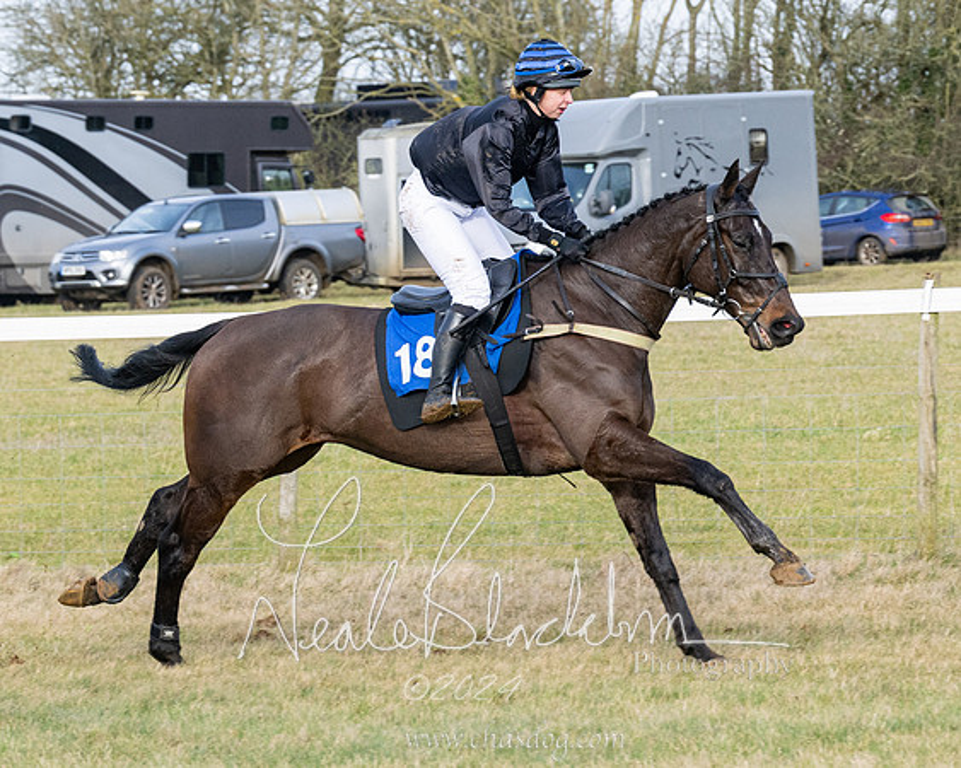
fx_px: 6546
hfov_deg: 8.4
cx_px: 638
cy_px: 428
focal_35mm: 230
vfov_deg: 6.7
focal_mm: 101
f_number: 5
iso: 400
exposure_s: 1/1000
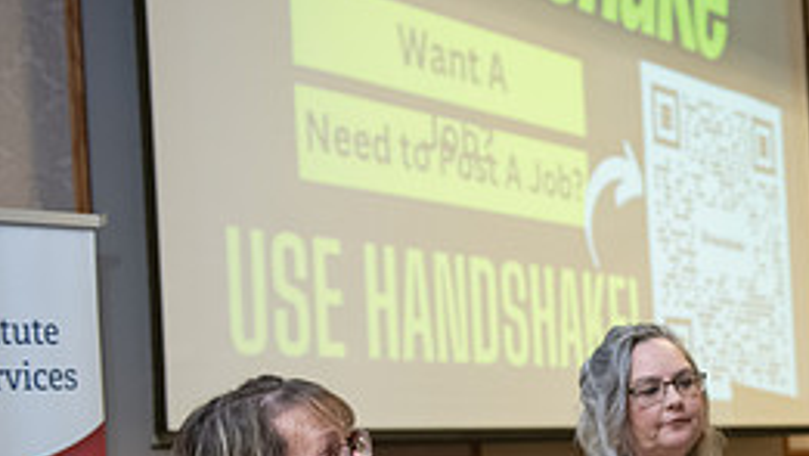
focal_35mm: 93
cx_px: 896
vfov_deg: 12.9
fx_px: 1996
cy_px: 417
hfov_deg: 21.7
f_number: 3.2
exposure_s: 1/200
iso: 1600
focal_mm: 40
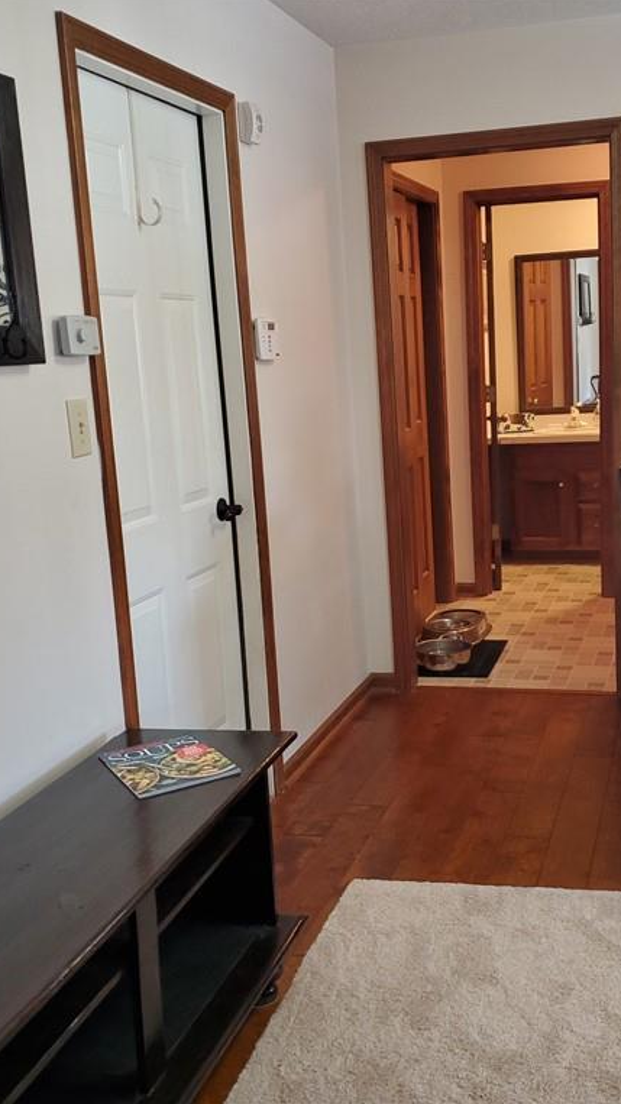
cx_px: 423
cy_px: 550
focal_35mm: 38
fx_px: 1113
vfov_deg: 52.8
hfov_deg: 30.9
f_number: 1.5
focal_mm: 4.3
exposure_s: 1/39
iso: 250
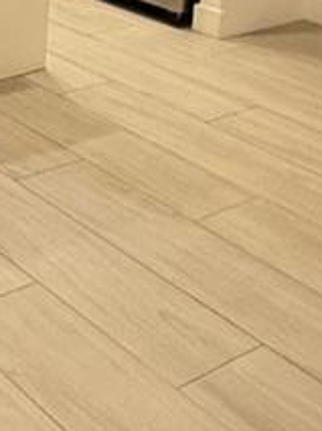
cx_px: -51
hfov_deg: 17.8
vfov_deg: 23.3
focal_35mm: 79
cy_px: -36
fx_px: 983
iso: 500
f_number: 2.2
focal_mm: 2.22
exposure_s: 1/60
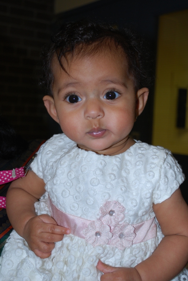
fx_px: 410
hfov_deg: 25.8
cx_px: 94
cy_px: 140
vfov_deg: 37.8
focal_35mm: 52
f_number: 5.3
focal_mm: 35
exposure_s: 1/60
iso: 200
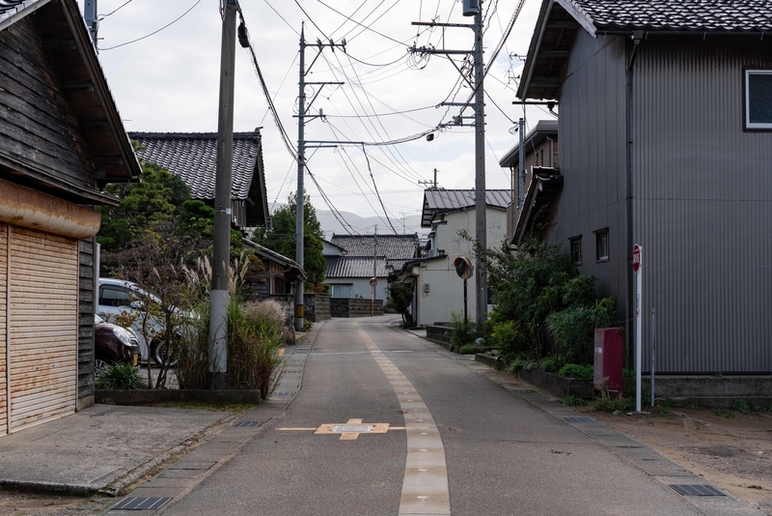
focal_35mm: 55
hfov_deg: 36.2
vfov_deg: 24.6
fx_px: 1180
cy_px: 258
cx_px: 386
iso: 400
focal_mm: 55
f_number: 8
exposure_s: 1/1000
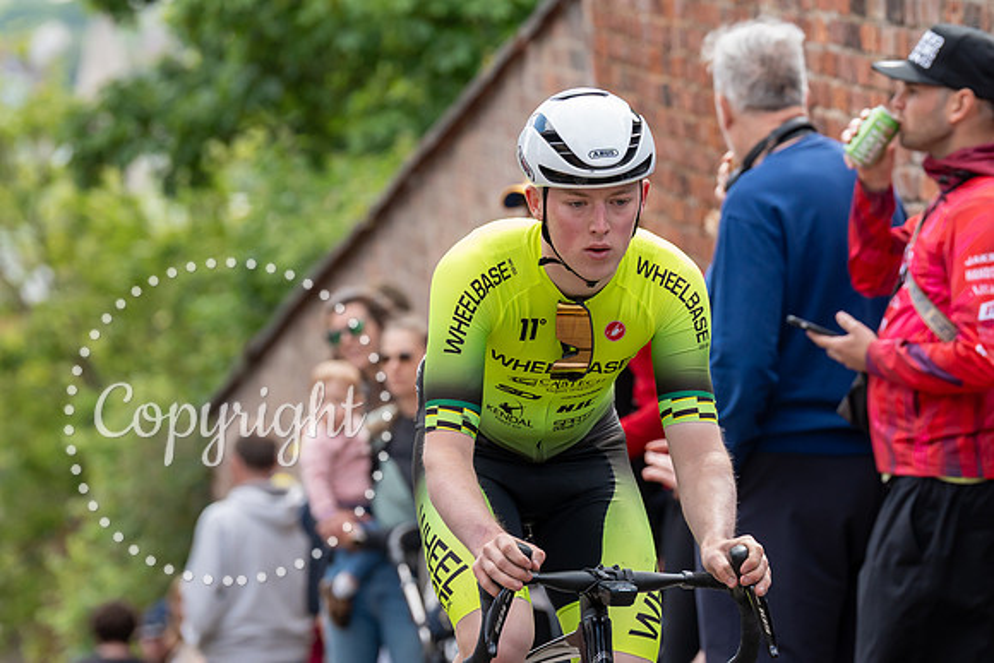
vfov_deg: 4.5
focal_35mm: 304
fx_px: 8394
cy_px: 103
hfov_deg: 6.8
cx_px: 615
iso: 800
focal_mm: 180
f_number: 5
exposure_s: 1/1000
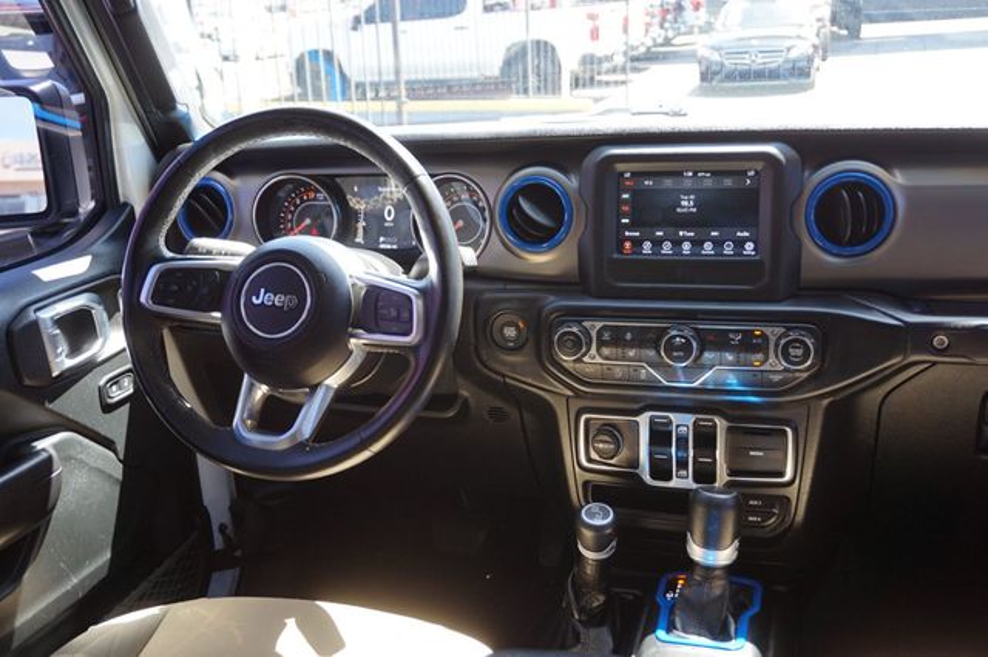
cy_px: 328
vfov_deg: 36.8
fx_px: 987
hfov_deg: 53.2
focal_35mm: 36
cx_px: 494
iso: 200
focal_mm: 24
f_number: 4.5
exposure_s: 1/60
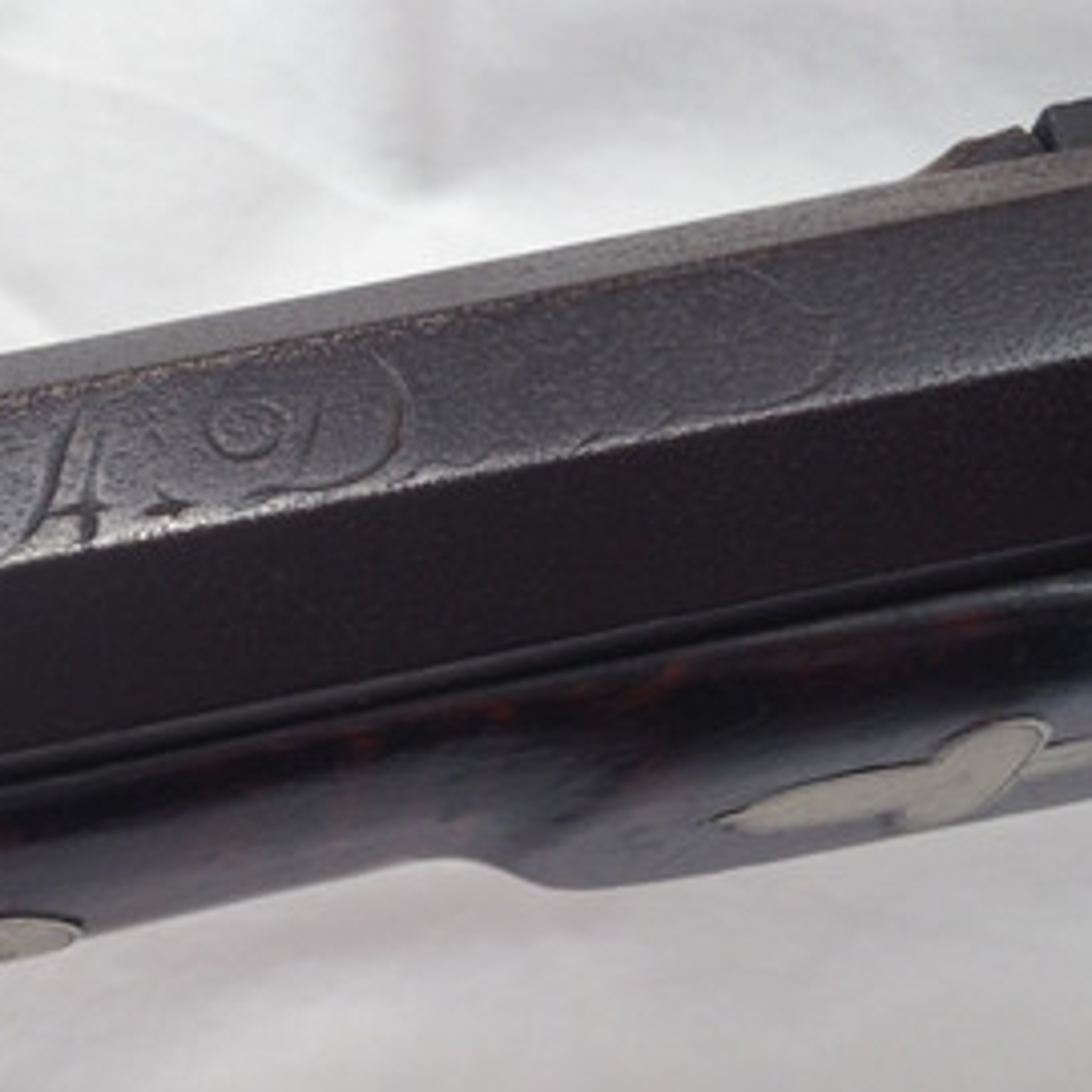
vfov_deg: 23.6
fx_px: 2605
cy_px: 657
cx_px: 133
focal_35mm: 73
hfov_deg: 23.1
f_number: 2.4
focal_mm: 4.28
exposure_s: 1/40
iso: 50
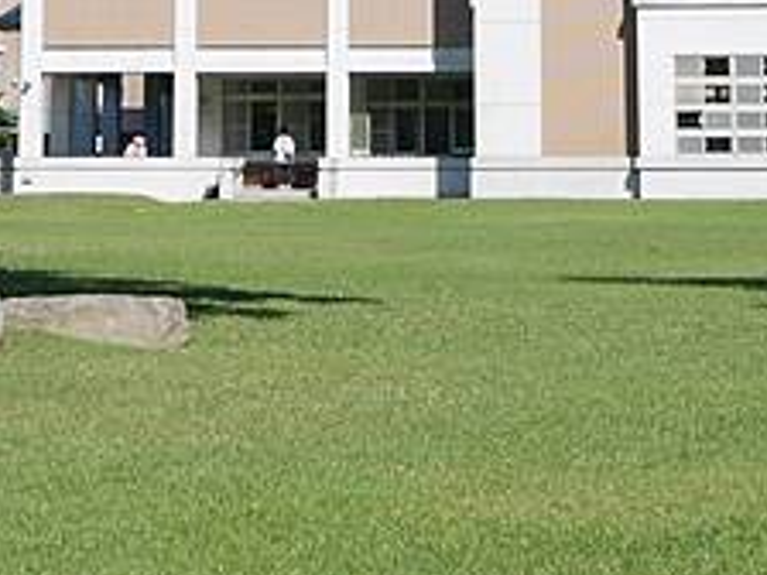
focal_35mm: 125
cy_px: -443
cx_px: 363
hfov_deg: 15.8
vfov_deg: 11.1
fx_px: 2770
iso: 200
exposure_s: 1/1300
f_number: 4.5
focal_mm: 14
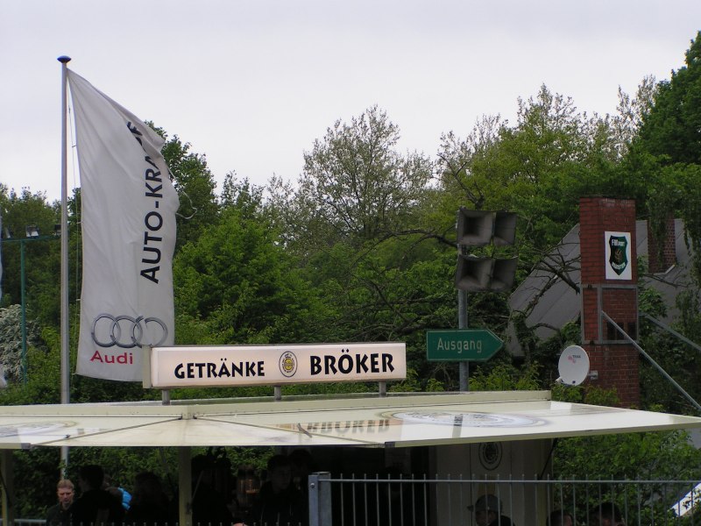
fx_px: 2410
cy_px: 263
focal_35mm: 119
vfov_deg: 12.5
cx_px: 350
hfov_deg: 16.6
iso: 50
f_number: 4.5
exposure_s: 1/200
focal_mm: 18.2
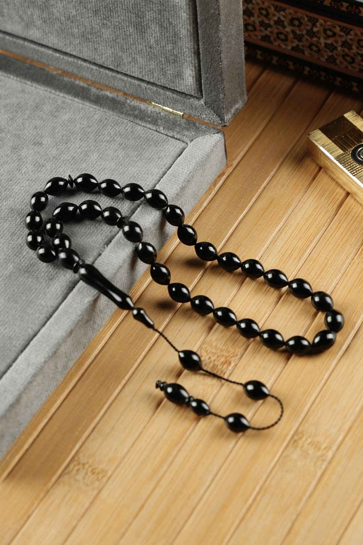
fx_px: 1059
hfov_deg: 19.5
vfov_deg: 28.8
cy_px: 272
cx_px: 182
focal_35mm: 70
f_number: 7.1
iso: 1250
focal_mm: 70
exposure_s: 1/125
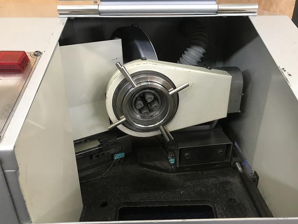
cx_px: 158
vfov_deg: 46.8
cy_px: 116
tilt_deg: -27.0
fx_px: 258
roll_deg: -1.1
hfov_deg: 59.9
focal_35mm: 30
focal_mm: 3.99
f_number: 1.8
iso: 50
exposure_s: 1/15
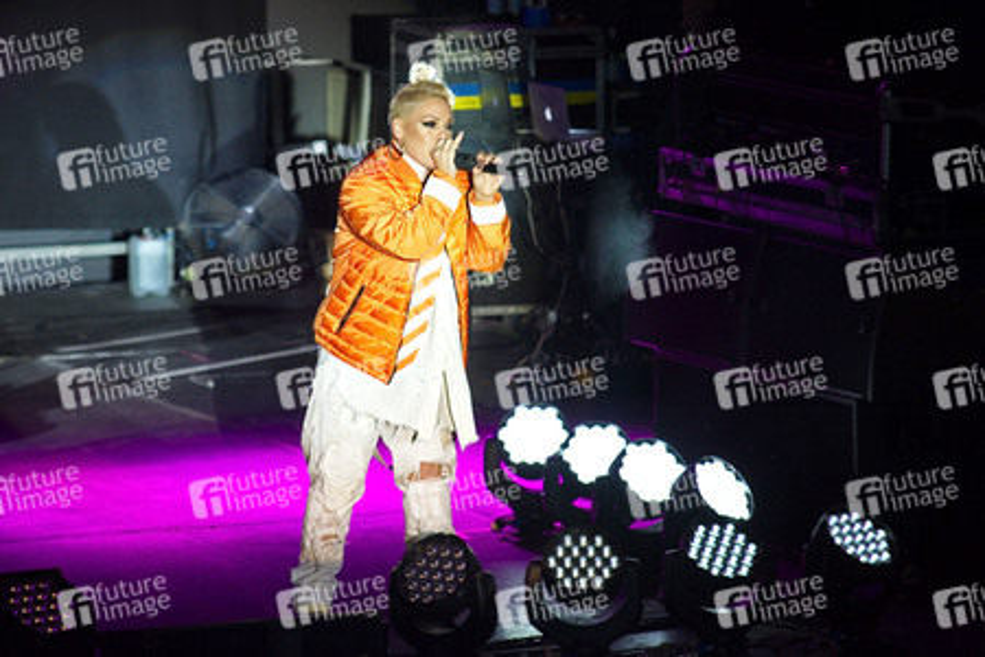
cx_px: 492
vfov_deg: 7.4
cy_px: 328
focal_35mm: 185
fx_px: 5061
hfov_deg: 11.1
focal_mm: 185
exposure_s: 1/250
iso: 1600
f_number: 4
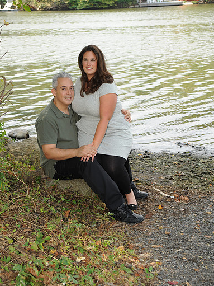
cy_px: 151
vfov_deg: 32.2
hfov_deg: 24.4
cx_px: 107
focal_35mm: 60
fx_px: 495
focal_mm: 55
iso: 500
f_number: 6.3
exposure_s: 1/250
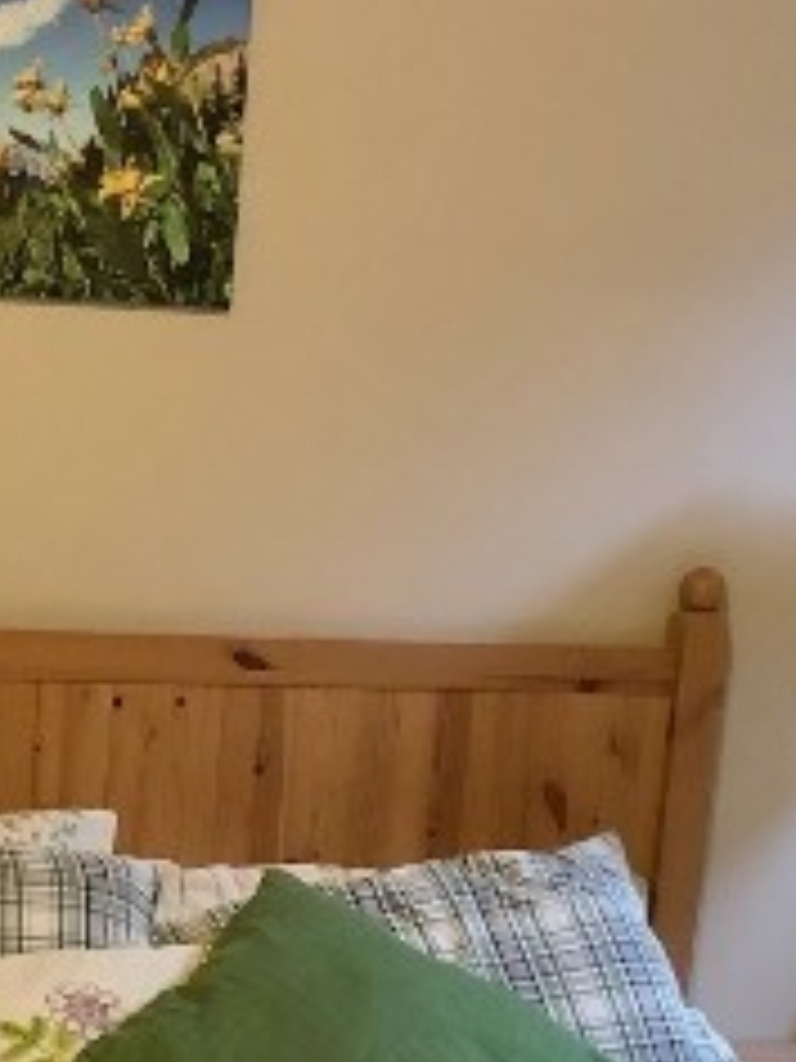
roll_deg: -3.0
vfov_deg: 20.8
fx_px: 2790
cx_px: 90
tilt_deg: -14.0
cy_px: 1080
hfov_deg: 16.0
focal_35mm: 91
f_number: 1.8
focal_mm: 4
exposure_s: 1/15
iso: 80
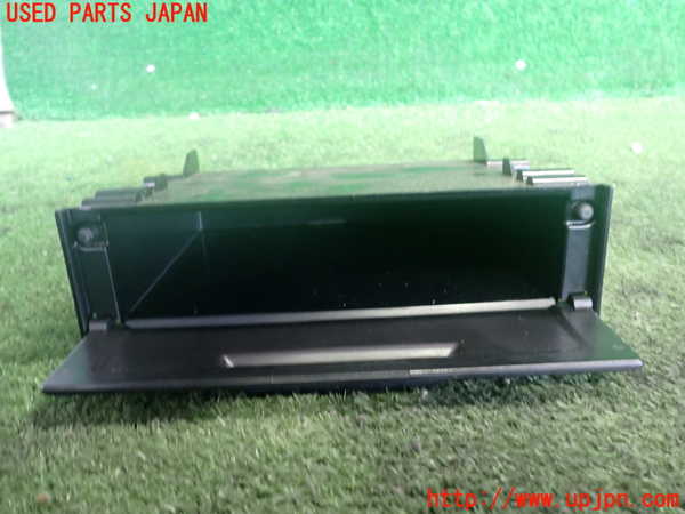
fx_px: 594
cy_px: 257
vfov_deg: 46.8
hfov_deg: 60.0
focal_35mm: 30
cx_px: 342
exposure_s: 1/25
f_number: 2.3
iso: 800
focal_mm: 5.4
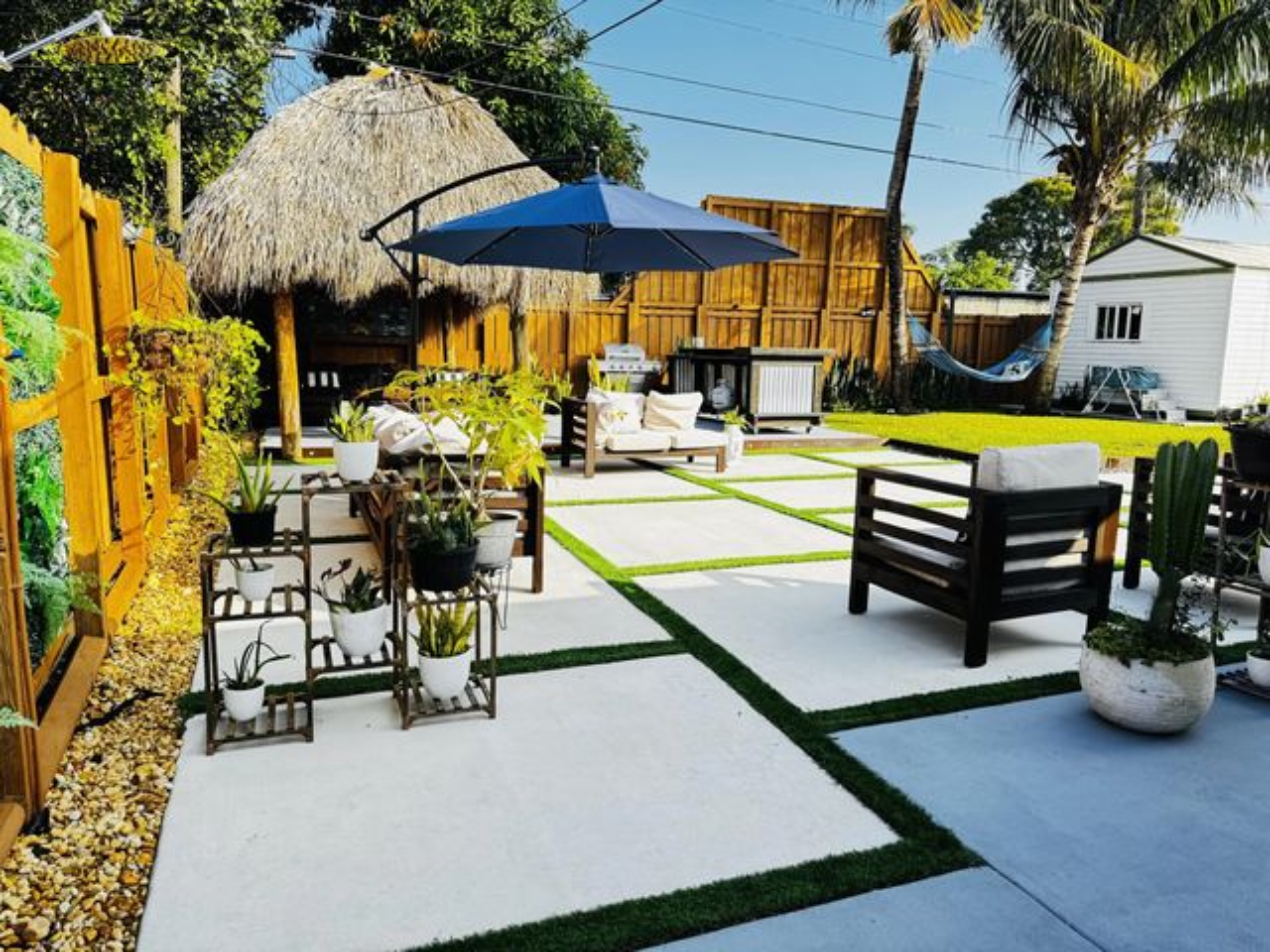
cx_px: 635
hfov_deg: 71.6
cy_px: 476
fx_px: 881
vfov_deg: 56.8
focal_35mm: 24
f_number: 1.78
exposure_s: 1/514
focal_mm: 6.76
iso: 80
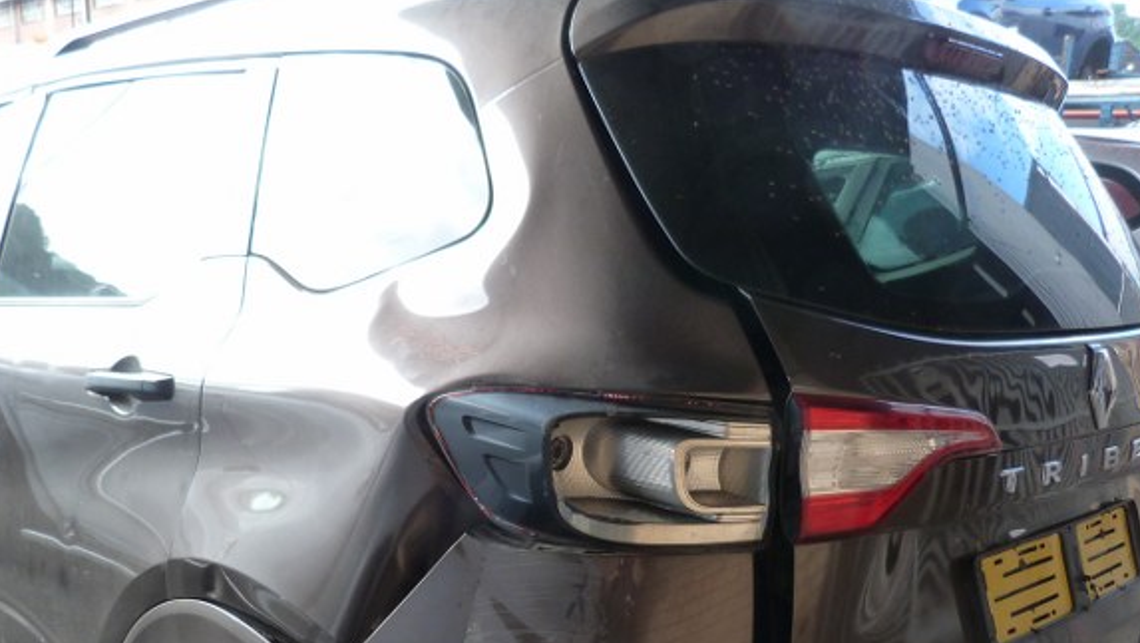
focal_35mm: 38
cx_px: 493
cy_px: 528
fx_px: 1149
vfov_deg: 30.4
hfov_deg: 52.6
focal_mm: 4.5
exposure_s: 1/60
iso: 125
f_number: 2.8
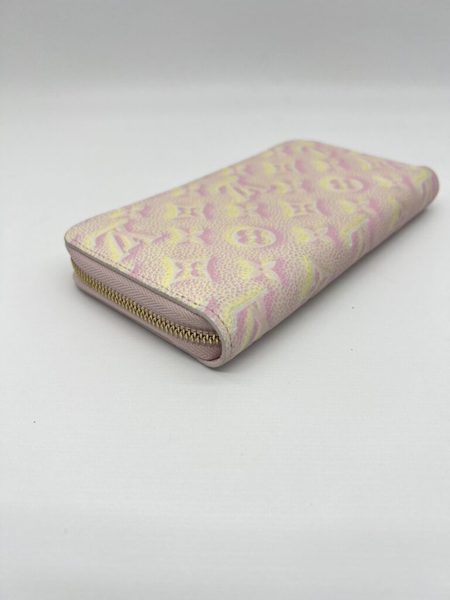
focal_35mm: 26
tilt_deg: -34.3
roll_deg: +0.8
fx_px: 451
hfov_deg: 53.1
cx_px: 225
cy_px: 300
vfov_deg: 67.3
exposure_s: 1/357
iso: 50
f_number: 1.5
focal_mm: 5.7
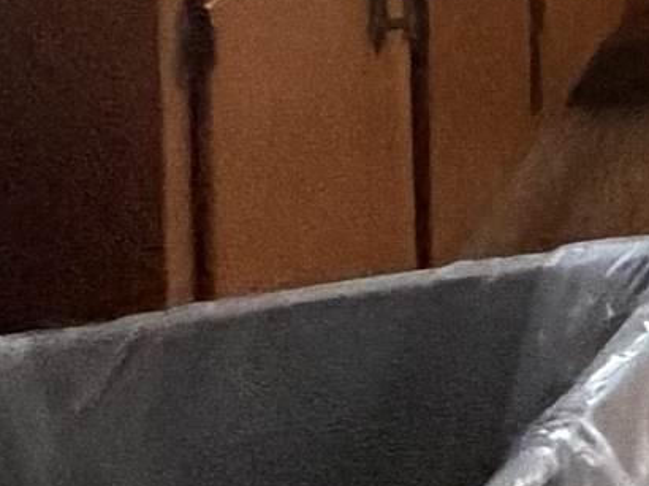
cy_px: -809
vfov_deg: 11.0
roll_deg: +0.1
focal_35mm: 105
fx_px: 1967
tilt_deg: -2.9
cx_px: 2366
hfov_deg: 9.1
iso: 320
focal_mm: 2.22
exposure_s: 1/60
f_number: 2.2
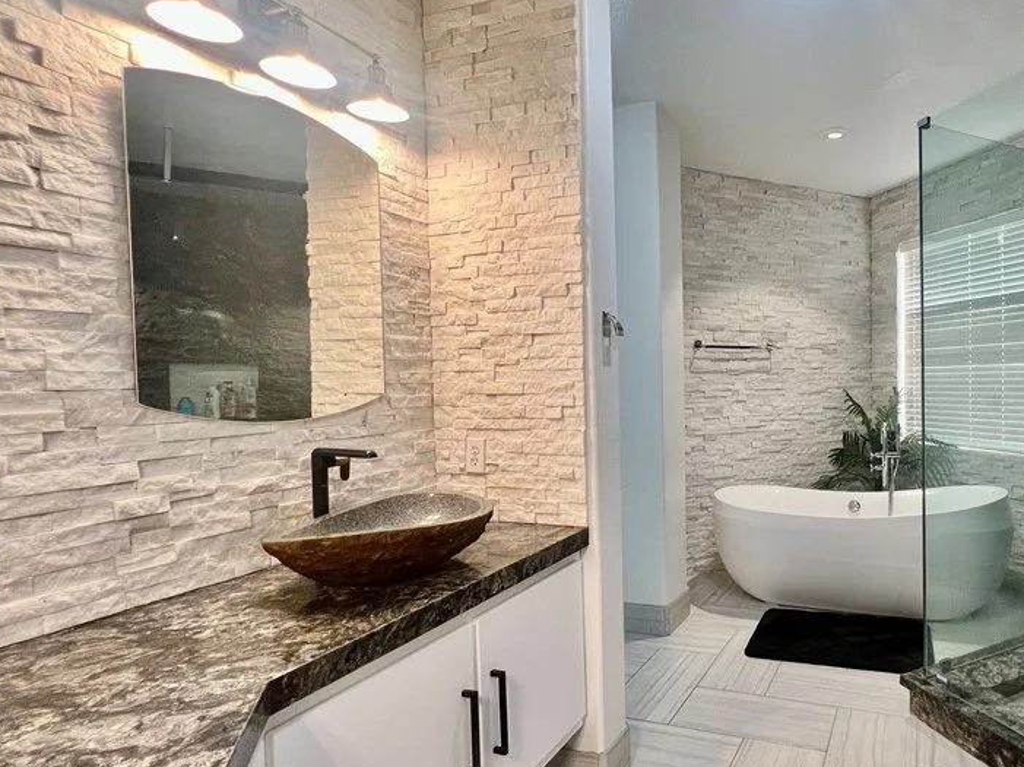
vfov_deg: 68.6
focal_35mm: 19
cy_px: 399
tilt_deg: -1.8
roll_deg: +0.8
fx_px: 562
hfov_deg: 79.8
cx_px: 736
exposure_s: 1/120
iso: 160
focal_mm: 1.57
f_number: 1.8
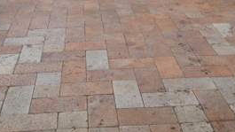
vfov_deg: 16.8
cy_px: -25
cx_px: 114
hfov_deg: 30.6
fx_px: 430
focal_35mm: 69
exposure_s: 1/321
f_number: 2.4
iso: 50
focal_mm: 4.28
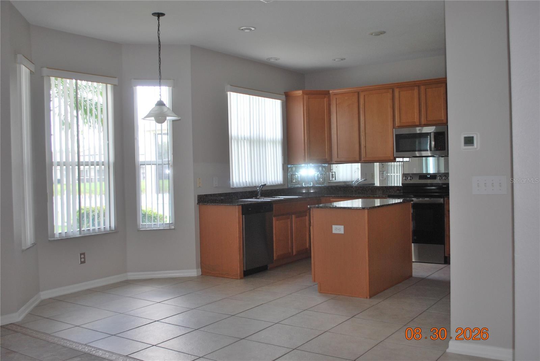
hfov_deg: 53.1
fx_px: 540
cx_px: 270
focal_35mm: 36
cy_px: 180
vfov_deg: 36.9
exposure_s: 1/60
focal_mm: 24
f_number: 4.2
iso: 200
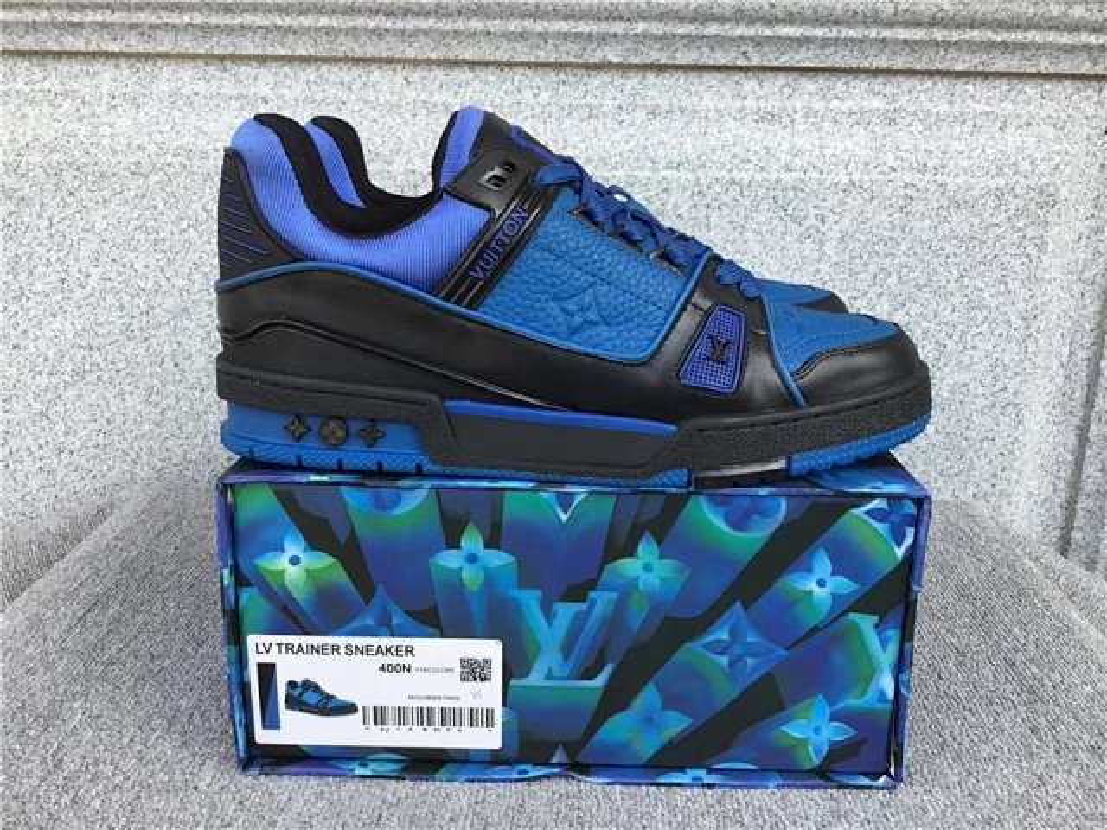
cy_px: 415
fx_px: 991
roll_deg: -0.8
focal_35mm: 31
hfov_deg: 58.4
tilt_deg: -16.0
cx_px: 554
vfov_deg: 45.4
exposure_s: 1/152
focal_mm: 3.3
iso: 25
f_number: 2.4
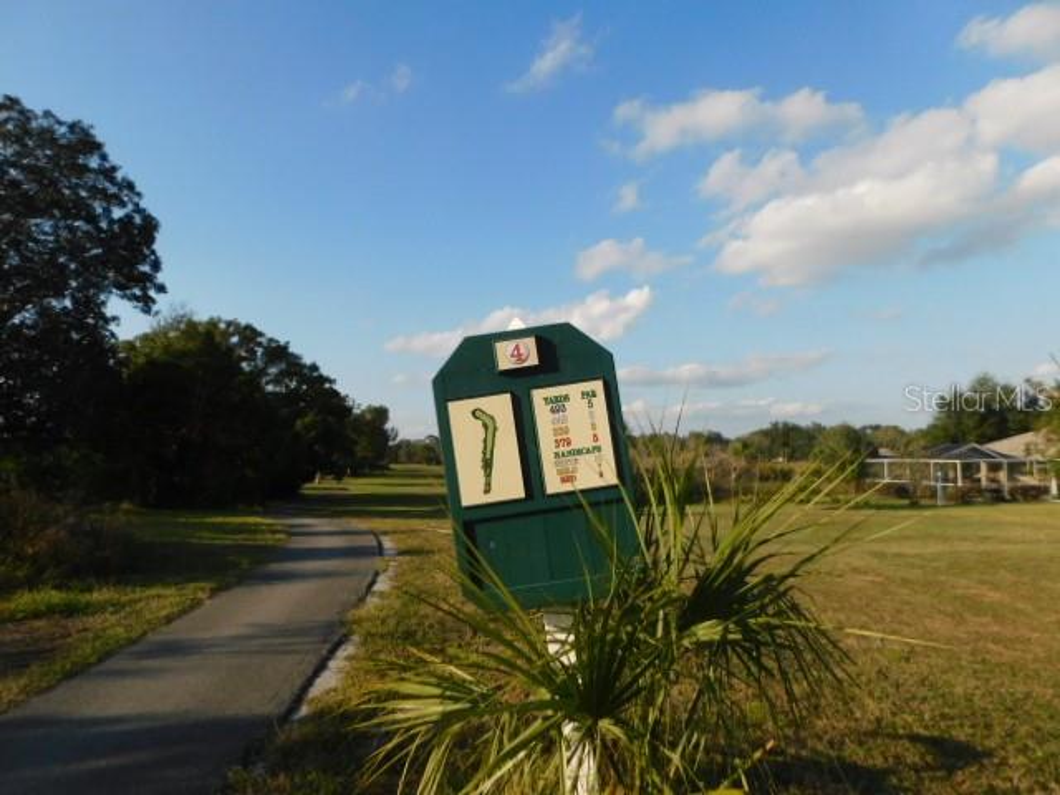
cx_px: 530
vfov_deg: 58.9
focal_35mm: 23
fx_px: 704
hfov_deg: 73.9
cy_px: 398
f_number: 6
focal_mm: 4
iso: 125
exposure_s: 1/500
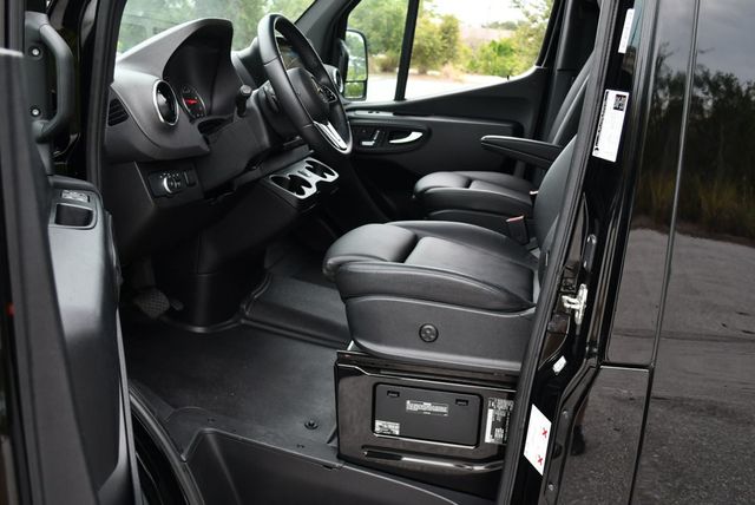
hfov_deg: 53.1
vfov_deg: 36.9
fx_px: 756
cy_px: 252
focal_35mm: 36
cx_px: 378
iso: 450
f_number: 3.5
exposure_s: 1/250
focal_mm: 18
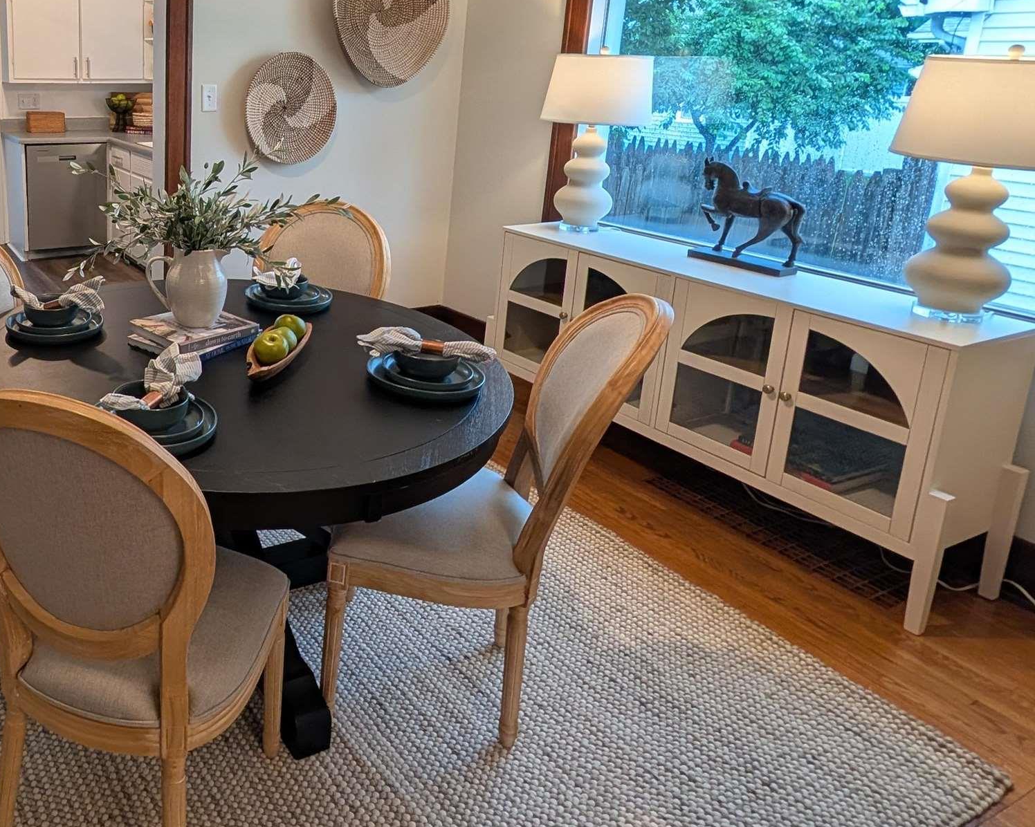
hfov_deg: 63.0
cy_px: 236
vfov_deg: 56.6
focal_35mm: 24
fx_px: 735
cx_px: 178
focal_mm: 2.02
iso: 91
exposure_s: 1/60
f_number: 1.7
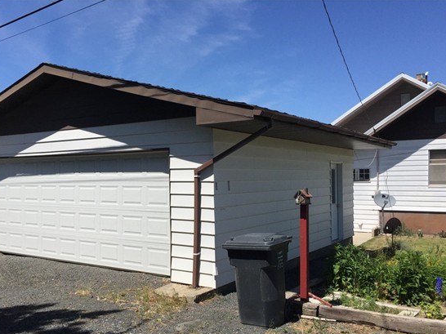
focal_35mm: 34
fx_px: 438
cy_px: 194
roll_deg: +0.0
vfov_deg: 41.6
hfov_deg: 53.8
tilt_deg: -0.1
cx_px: 190
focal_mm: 4.15
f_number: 2.2
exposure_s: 1/3300
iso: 32
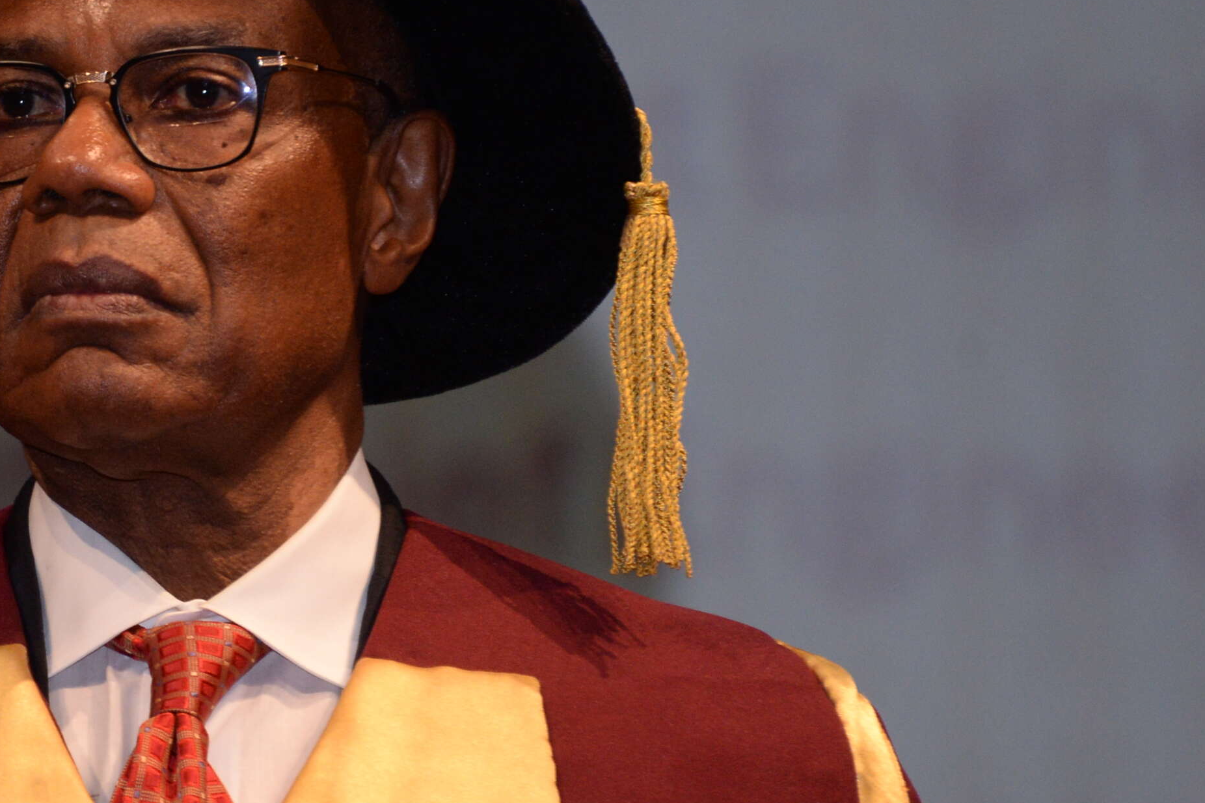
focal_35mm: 682
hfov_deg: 3.0
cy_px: 401
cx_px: 98
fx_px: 22828
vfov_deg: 2.0
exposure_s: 1/160
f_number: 5.6
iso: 1600
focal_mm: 280
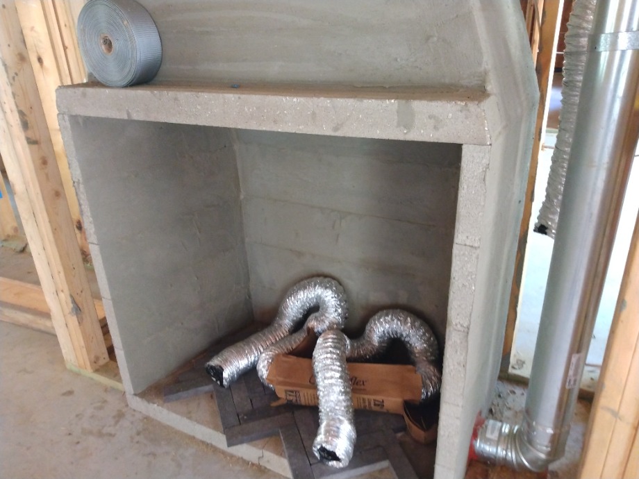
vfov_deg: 66.0
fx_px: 369
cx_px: 320
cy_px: 240
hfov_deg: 81.7
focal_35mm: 20
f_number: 2
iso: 656
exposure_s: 1/30
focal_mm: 3.54
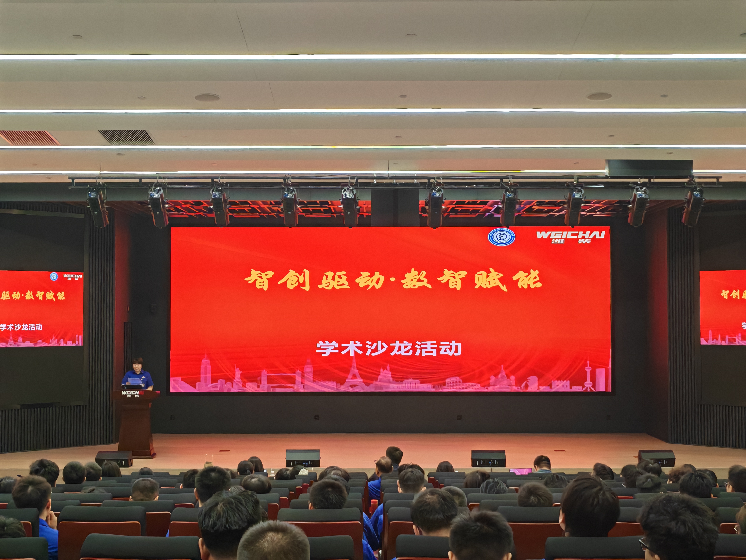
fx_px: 1164
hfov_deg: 35.5
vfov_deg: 27.0
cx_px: 373
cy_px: 280
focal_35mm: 54
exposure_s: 1/100
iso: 200
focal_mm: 5.52
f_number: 1.95
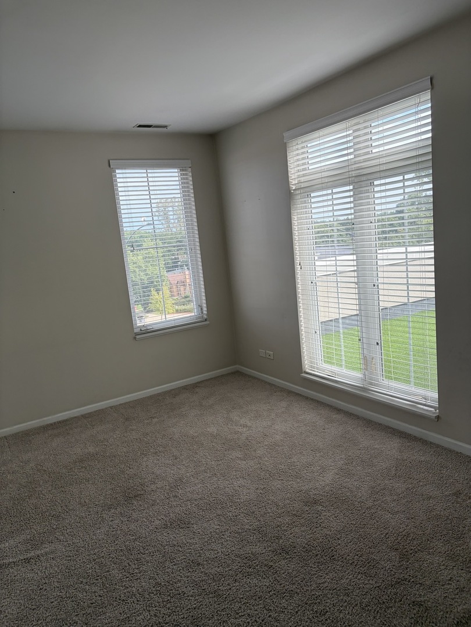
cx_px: 236
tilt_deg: -8.2
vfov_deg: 67.3
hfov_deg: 53.1
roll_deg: +5.4
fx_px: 472
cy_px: 314
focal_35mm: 26
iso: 50
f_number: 1.6
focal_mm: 5.96
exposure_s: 1/311
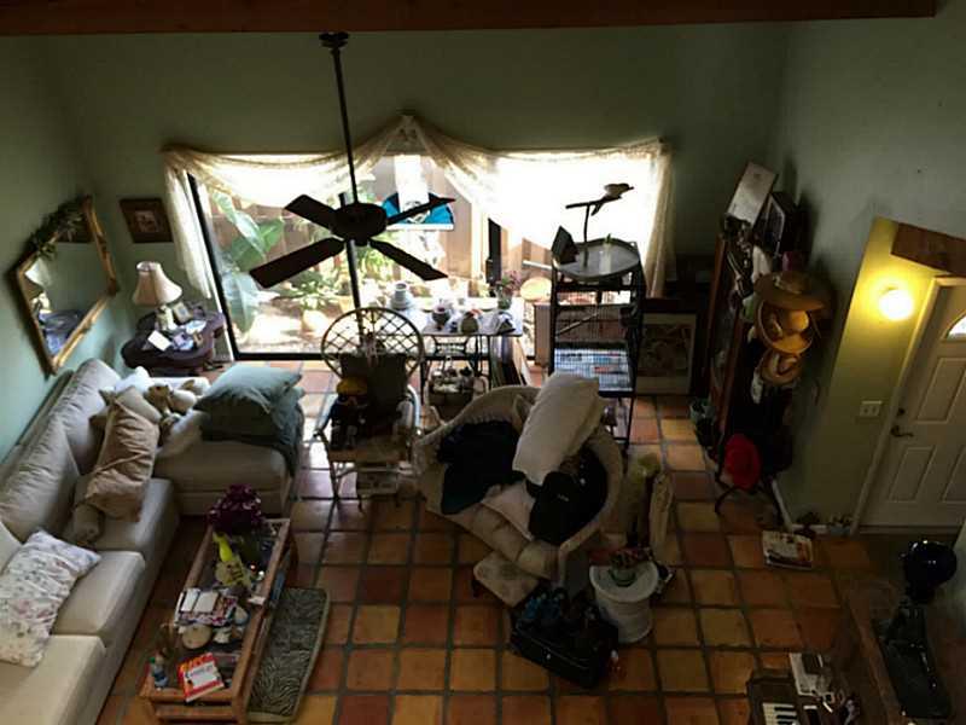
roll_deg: +0.8
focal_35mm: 29
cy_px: 362
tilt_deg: -37.5
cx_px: 483
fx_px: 809
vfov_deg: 48.2
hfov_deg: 61.7
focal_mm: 4.15
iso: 64
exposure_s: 1/15
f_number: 2.2
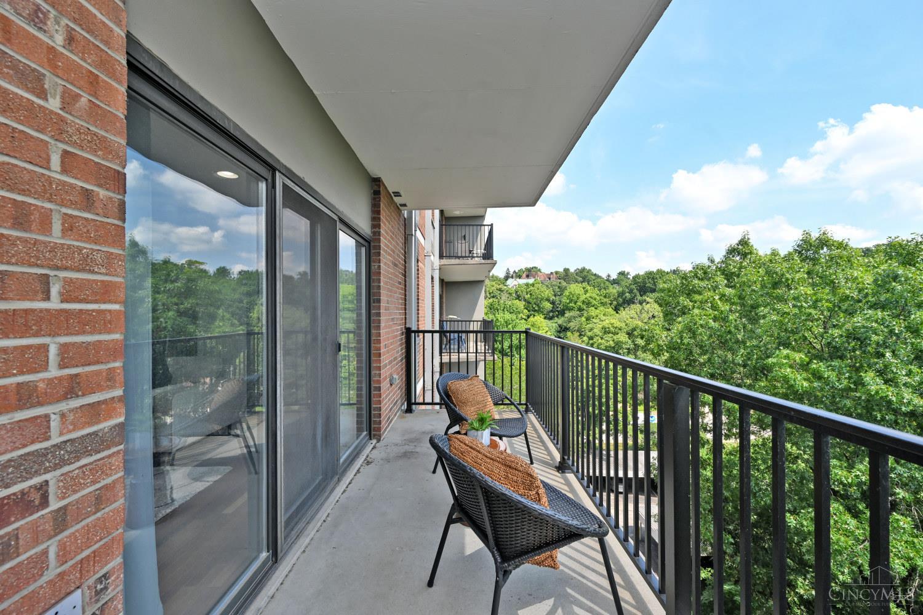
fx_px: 359
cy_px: 308
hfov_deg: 104.3
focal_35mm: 14
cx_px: 462
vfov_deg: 81.2
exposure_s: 1/160
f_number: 7.1
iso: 100
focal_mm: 14
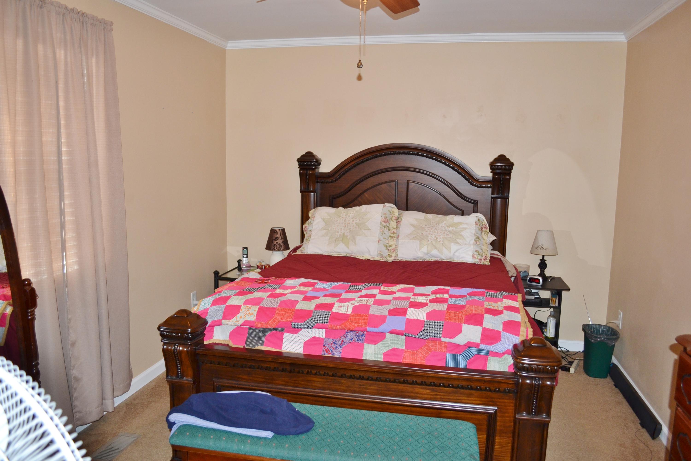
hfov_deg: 67.4
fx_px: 518
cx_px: 346
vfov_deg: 47.9
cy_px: 230
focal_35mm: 27
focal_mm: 18
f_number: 4
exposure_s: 1/60
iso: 400
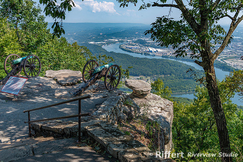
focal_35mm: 36
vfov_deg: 36.9
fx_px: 243
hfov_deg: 53.1
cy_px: 81
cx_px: 122
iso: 100
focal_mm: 36
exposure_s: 1/100
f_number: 10
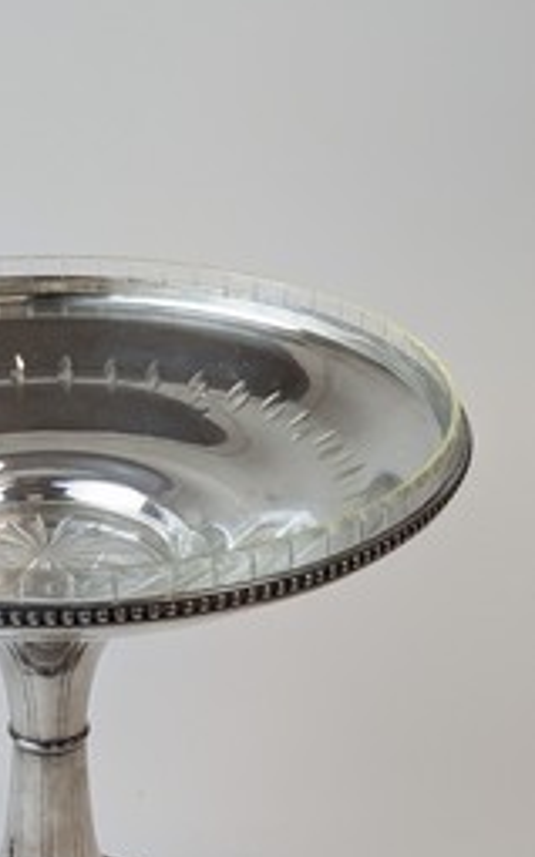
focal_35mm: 80
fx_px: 1869
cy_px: 602
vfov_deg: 25.6
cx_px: 42
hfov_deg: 16.1
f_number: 1.85
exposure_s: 1/133
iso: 45
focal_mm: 6.81
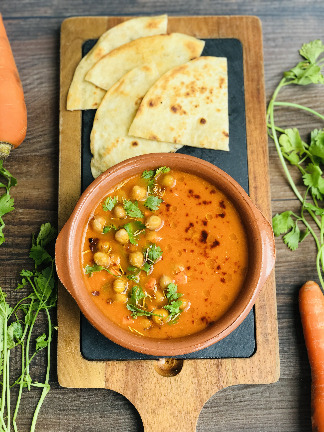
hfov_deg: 25.7
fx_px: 711
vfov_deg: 33.8
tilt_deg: -78.4
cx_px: 162
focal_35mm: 57
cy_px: 216
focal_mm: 6.6
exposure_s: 1/129
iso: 20
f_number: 2.8
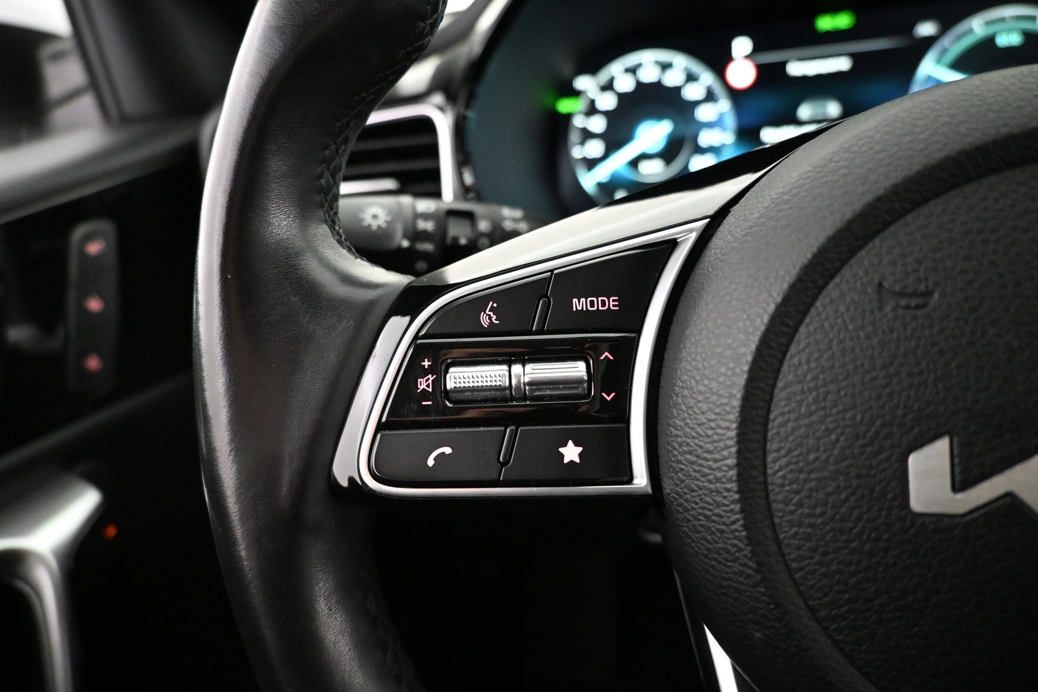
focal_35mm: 24
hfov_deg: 73.7
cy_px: 346
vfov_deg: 53.1
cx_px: 519
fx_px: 692
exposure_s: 1/60
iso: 5600
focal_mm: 16
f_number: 3.5
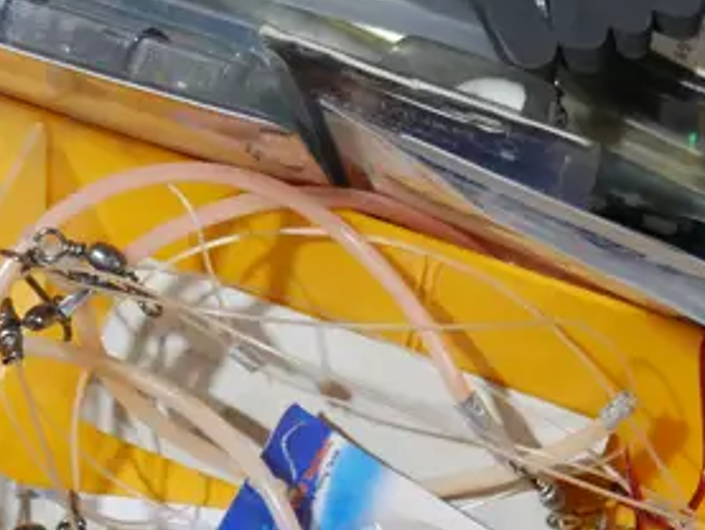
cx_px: 56
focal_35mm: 111
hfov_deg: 17.4
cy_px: 83
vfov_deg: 13.3
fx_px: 2262
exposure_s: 1/60
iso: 400
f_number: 3.6
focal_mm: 15
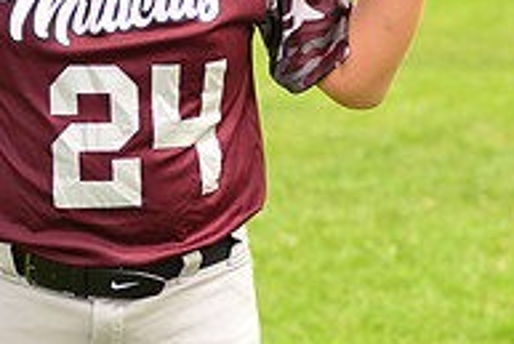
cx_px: 216
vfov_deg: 5.3
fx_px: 3686
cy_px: -140
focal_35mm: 258
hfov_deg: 8.0
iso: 100
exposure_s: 1/250
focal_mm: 86
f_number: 5
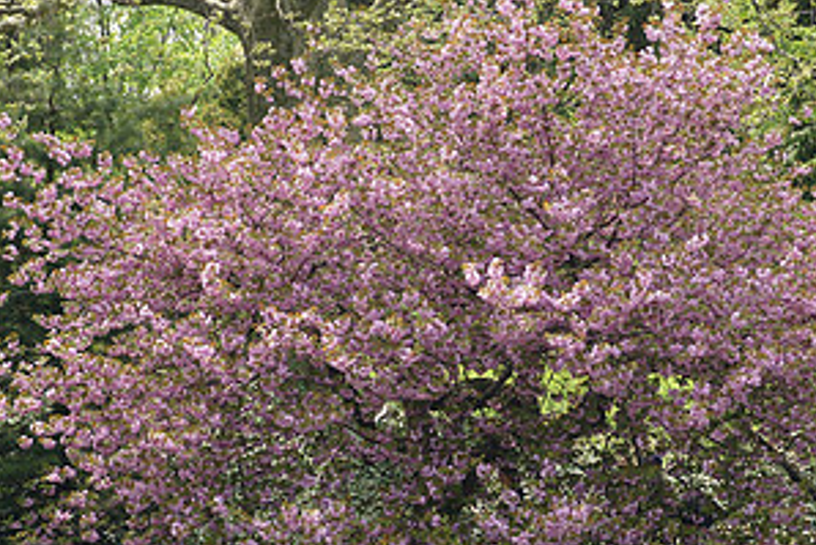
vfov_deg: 4.7
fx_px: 6622
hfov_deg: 7.0
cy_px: 281
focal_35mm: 292
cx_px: 627
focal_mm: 100
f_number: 5.6
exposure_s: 1/200
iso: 200
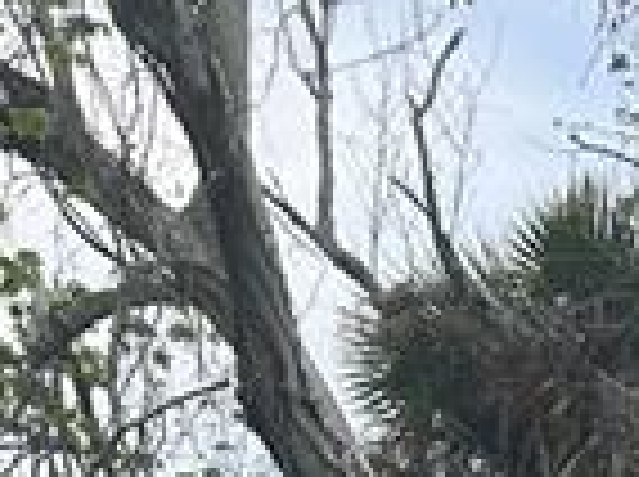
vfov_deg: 6.7
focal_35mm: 188
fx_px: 3465
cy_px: 1678
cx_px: 1773
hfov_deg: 9.0
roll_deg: -1.8
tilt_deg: -8.3
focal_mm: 5.7
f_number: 1.5
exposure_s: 1/335
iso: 50
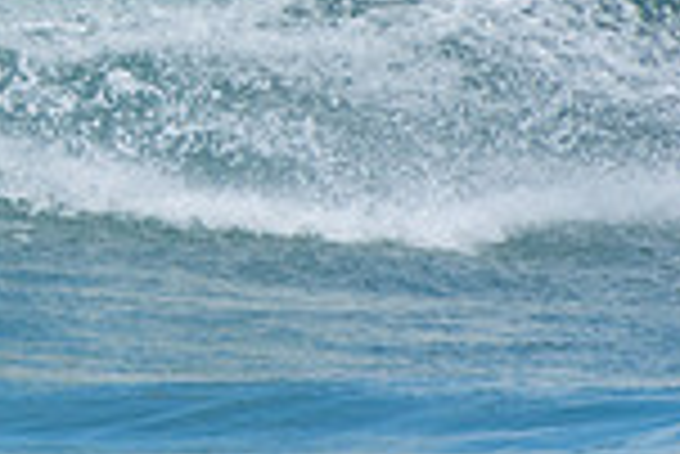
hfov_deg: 0.9
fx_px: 43466
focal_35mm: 2299
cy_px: -205
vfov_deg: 0.6
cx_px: -612
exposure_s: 1/1250
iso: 280
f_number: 5.6
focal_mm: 400
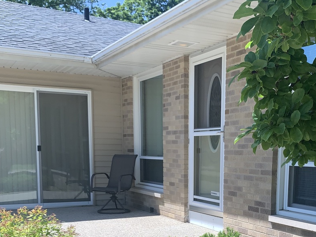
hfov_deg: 39.4
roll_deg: -0.9
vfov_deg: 29.0
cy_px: 216
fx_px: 438
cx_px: 199
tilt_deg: -8.5
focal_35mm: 48
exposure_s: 1/1368
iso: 25
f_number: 1.8
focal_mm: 4.25
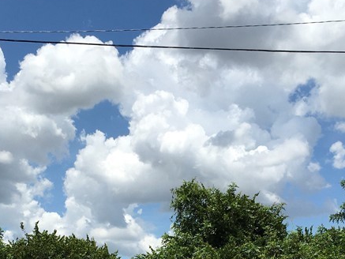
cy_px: 266
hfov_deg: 28.5
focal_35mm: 68
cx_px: 157
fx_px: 678
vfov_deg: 20.8
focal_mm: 4.15
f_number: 2.2
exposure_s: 1/3077
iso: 25
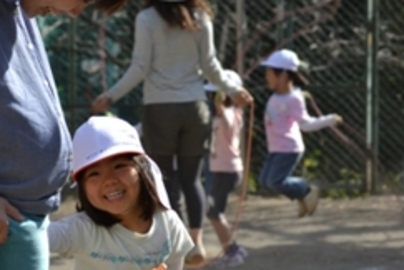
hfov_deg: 9.1
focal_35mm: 227
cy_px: 201
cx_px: 121
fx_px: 2547
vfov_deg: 6.0
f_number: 7.1
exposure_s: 1/200
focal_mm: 92
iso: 100
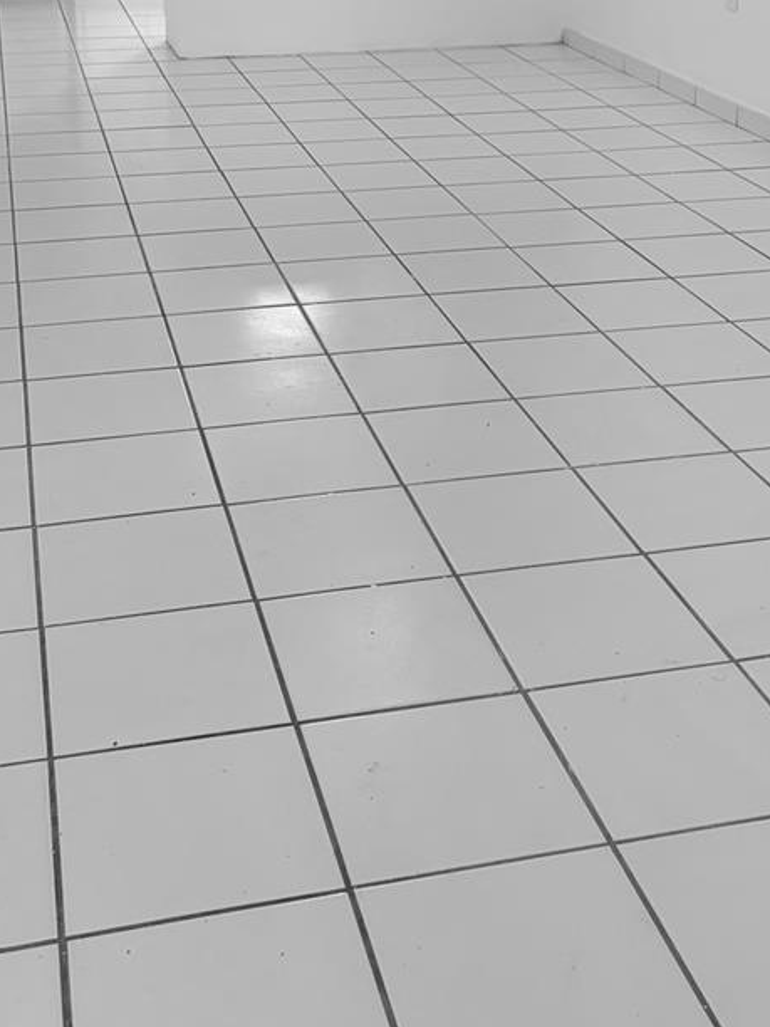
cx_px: 401
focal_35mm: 51
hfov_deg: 28.6
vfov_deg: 35.8
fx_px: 1513
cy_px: 158
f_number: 1.6
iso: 125
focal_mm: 5.96
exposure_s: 1/196
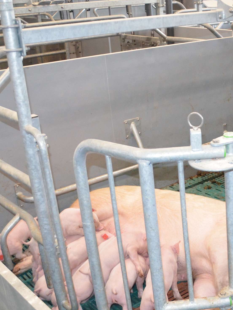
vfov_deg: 35.5
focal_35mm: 54
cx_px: 260
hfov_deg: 25.0
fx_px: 485
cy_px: 176
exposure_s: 1/200
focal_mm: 18
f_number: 3.5
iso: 2200
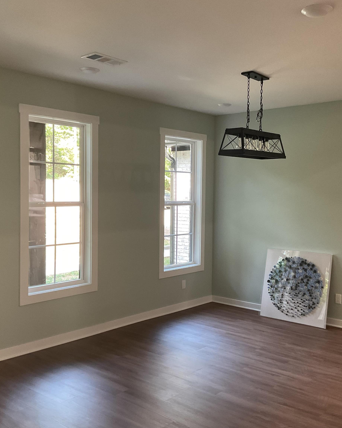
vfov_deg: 47.9
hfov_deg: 39.1
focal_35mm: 38
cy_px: 214
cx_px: 188
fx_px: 481
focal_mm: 3
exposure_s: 1/60
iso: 100
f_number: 1.8
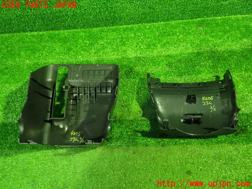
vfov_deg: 46.8
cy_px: 94
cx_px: 126
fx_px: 218
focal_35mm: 30
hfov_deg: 60.0
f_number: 2.3
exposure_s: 1/25
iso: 800
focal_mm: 5.4
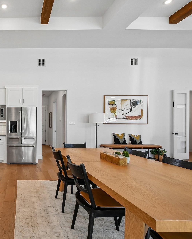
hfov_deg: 54.9
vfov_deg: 75.0
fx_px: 156
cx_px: 19
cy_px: 117
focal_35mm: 22
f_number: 8
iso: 400
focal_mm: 10
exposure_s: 1/30
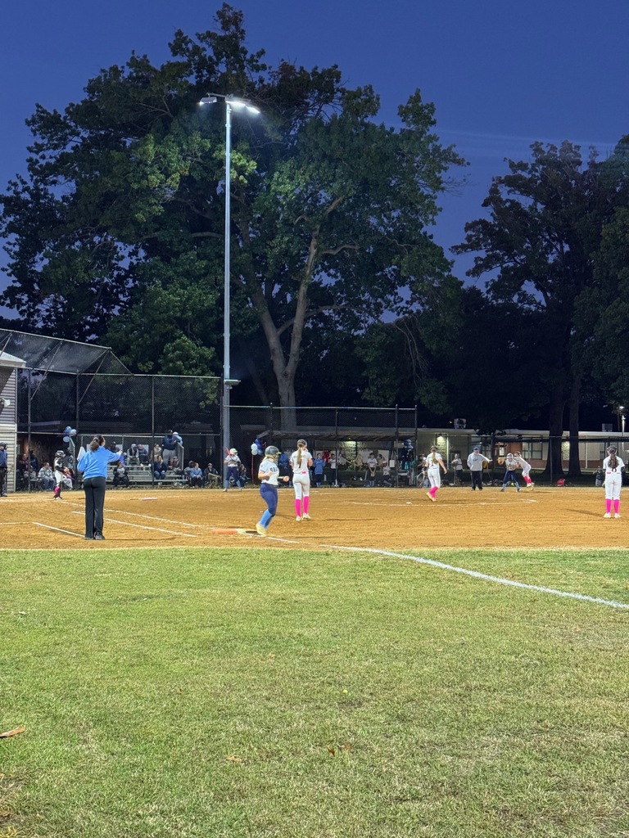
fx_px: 1163
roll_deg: -0.3
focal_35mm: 48
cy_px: 419
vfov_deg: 39.7
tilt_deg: +1.3
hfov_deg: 30.3
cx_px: 314
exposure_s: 1/40
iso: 250
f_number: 1.78
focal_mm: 6.76
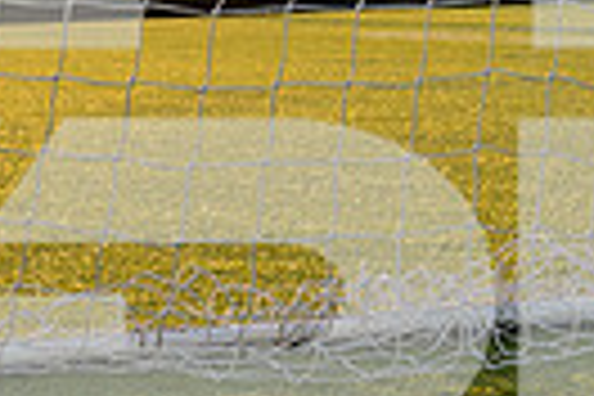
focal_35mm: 203
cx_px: -94
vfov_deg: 6.7
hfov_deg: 10.0
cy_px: -187
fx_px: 3349
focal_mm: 46
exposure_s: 1/1250
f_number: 4.5
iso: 200
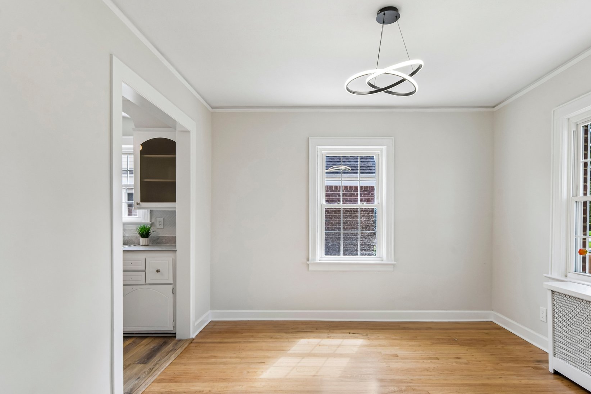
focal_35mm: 20
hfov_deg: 83.9
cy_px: 214
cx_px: 311
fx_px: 328
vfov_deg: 61.8
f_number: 9
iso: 160
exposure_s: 1/25
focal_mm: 16
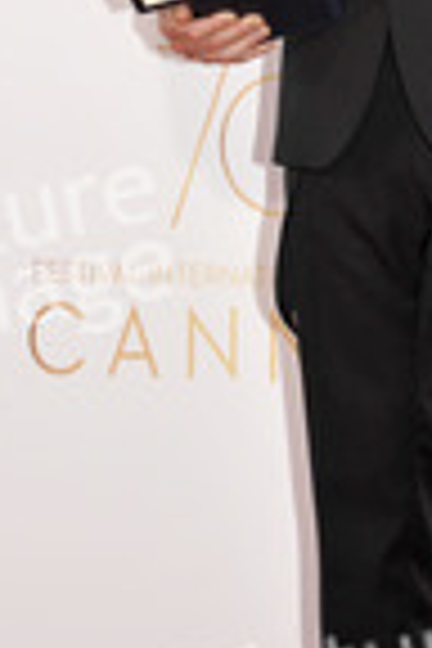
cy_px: 50
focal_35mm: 250
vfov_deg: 8.2
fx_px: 4500
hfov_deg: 5.5
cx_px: 434
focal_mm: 90
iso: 1600
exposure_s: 1/250
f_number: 8
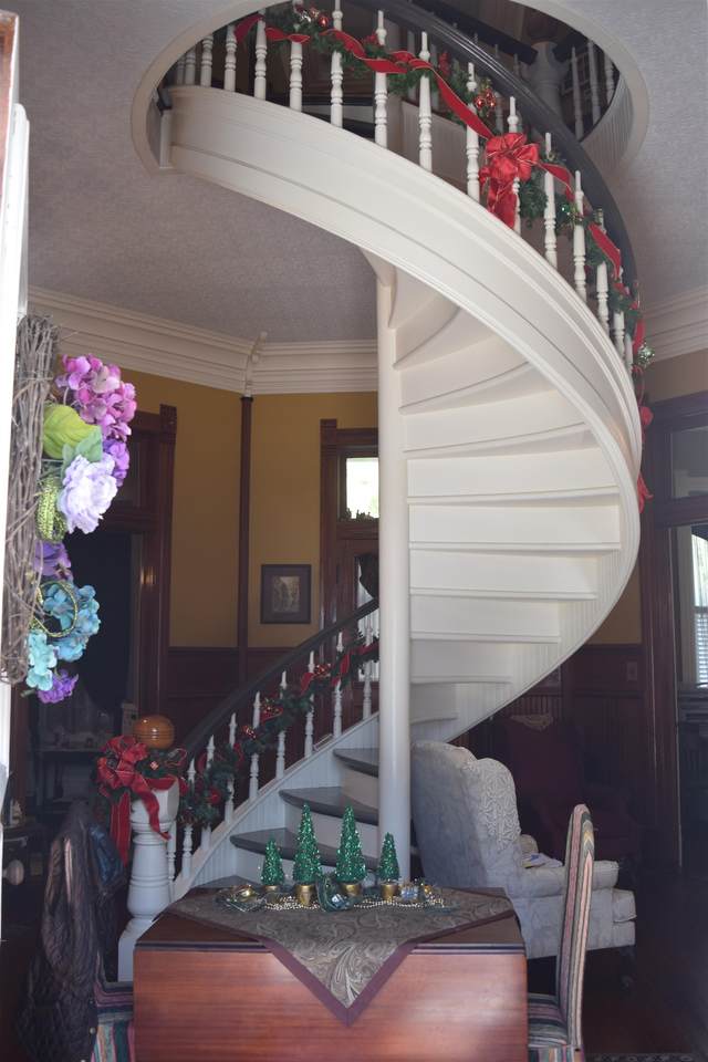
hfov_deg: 41.7
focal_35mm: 32
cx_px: 354
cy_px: 531
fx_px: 929
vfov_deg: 59.5
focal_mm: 21
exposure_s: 1/80
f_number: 4.5
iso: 400
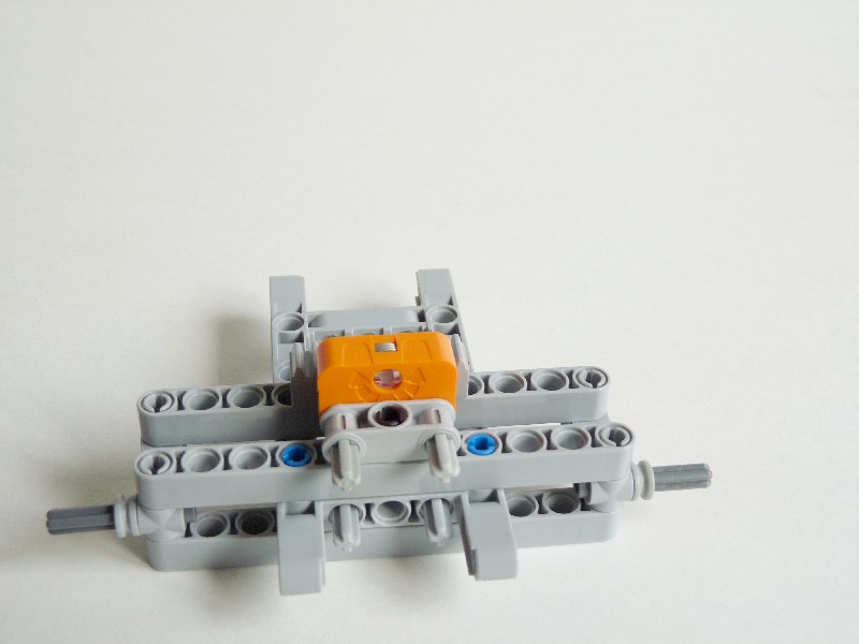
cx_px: 430
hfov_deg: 39.7
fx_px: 1191
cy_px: 322
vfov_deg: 30.3
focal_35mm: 48
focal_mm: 8.5
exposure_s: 1/30
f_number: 3.2
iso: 100
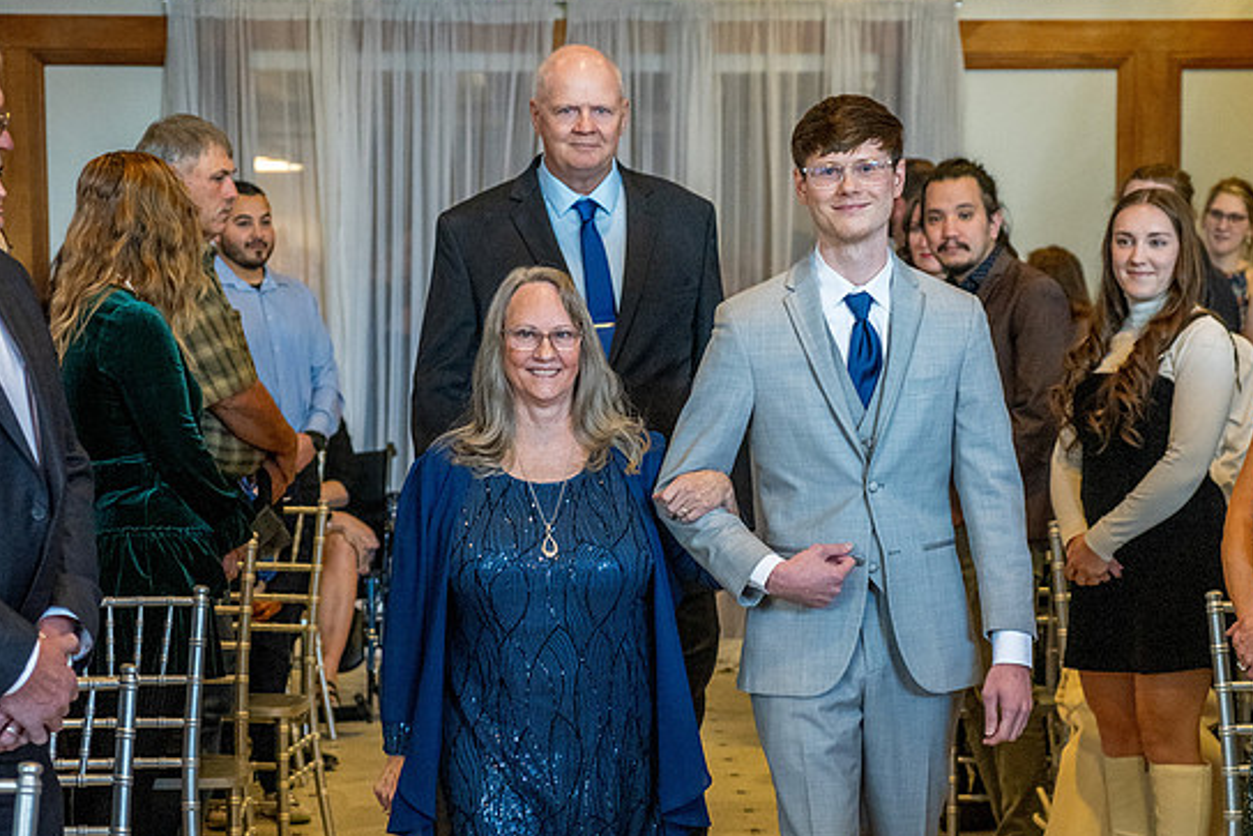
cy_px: 430
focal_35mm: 48
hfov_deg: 41.1
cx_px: 663
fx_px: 1671
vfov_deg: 28.1
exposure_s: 1/200
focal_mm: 45
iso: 3200
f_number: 2.8
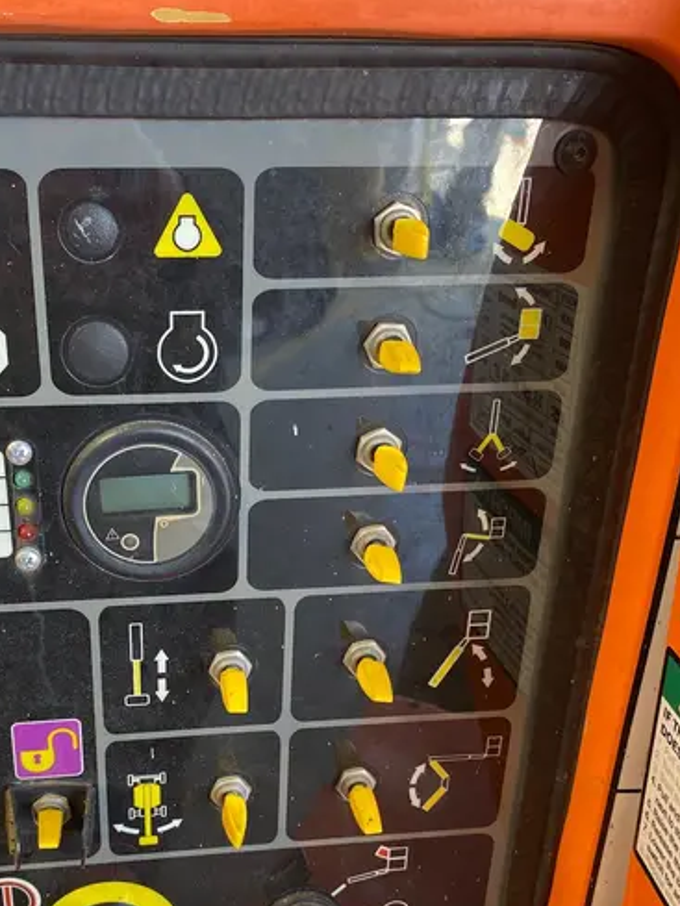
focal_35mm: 39
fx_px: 1021
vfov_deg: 47.5
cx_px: 228
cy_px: 559
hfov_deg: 36.5
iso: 160
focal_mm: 4.25
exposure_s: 1/60
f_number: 1.8
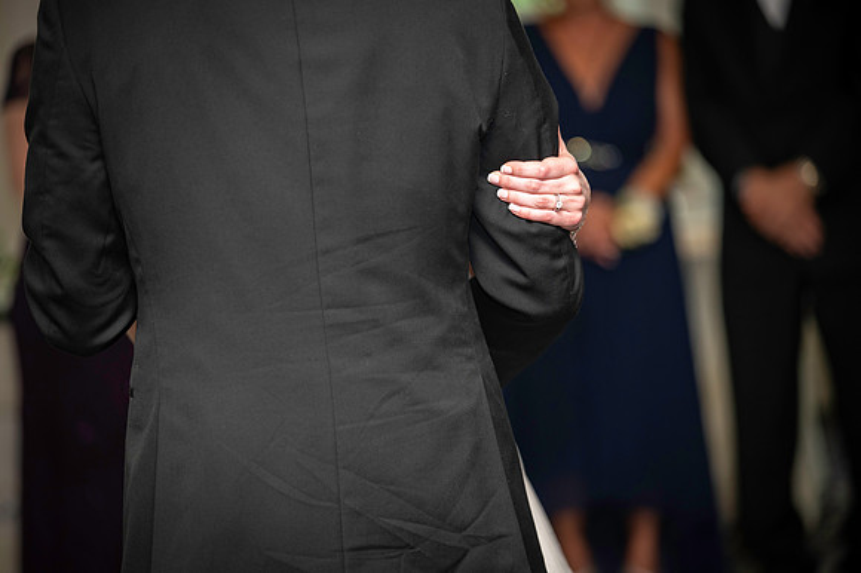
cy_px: 286
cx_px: 430
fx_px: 3824
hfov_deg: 12.8
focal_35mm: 160
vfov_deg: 8.6
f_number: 2.8
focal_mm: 160
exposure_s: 1/125
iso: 800
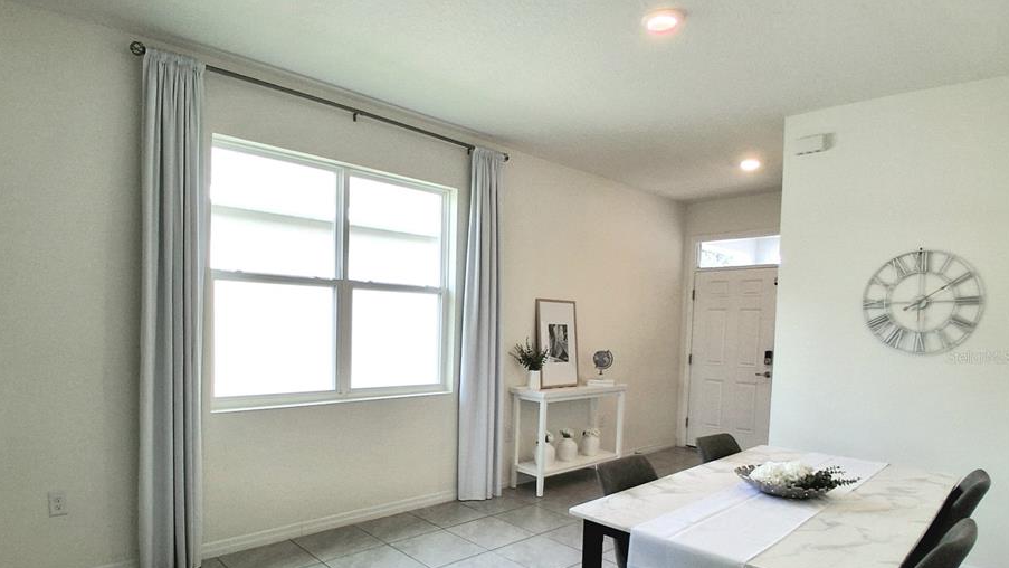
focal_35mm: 21
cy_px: 357
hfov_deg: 83.5
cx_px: 442
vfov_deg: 53.0
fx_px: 562
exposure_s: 1/120
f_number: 2.2
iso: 50
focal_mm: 1.4
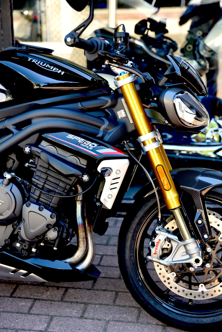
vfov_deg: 32.4
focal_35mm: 62
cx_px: 111
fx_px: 573
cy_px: 166
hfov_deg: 21.9
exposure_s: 1/60
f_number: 3.2
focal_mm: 62
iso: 100
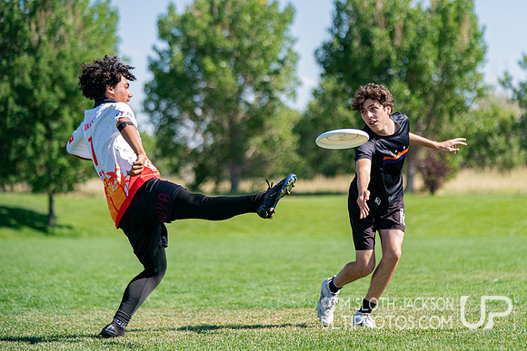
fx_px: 2097
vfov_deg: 9.6
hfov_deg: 14.3
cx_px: 349
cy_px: 184
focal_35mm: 143
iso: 400
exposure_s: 1/5000
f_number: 2.8
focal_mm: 108
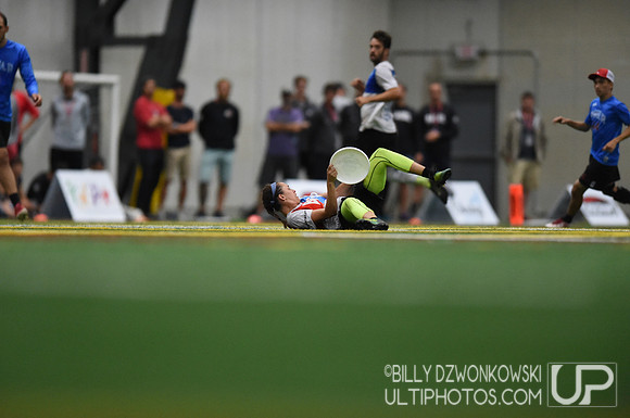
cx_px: 315
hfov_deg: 5.2
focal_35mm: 400
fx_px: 6990
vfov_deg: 3.4
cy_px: 209
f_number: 2.8
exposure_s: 1/640
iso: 10000
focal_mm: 400
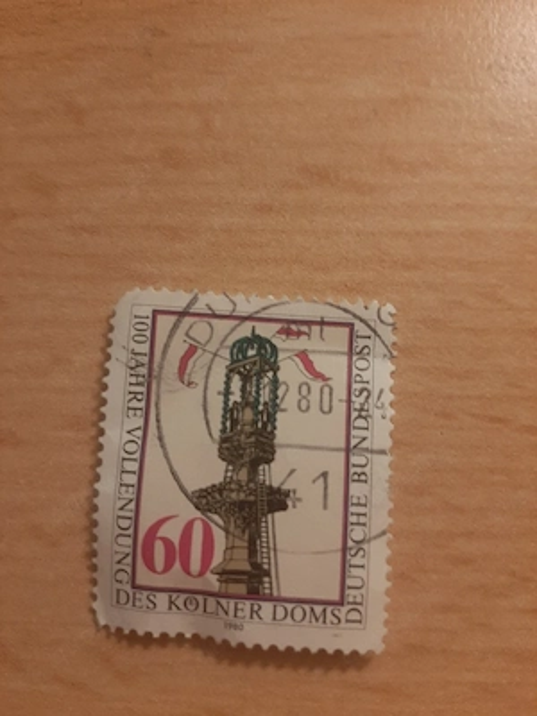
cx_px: 268
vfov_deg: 67.3
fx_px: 538
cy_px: 358
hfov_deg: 53.1
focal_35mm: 26
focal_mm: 3.93
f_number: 1.7
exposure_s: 1/50
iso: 80
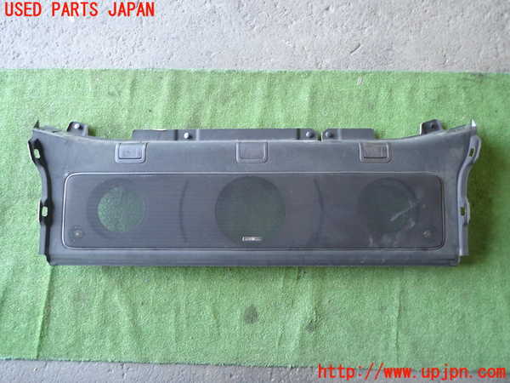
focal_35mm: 25
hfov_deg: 69.4
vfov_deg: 54.9
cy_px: 192
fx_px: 368
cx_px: 255
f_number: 2
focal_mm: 4.5
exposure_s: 1/40
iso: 200
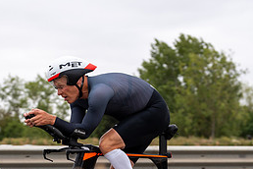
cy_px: 177
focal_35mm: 160
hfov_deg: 12.8
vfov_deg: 8.5
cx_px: 83
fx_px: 1124
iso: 100
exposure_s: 1/800
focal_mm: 70
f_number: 3.5
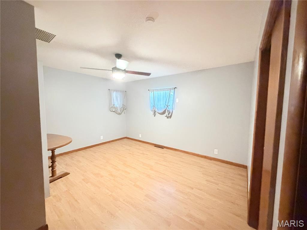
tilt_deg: -4.4
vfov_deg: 85.7
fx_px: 124
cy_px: 115
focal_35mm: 14
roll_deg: -0.6
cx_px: 154
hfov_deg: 102.1
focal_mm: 2.22
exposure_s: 1/60
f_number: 2.2
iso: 1250
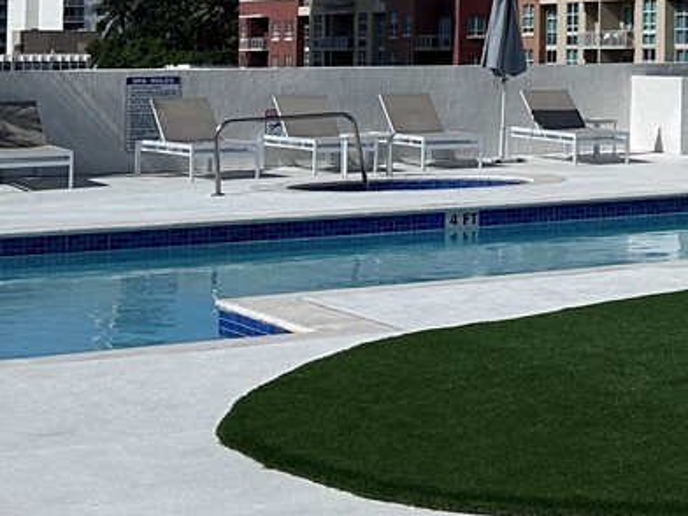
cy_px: -60
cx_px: 1208
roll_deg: -0.1
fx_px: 1948
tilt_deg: +3.3
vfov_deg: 14.7
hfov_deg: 16.9
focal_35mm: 98
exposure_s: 1/15625
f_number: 1.78
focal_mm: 6.86
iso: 80
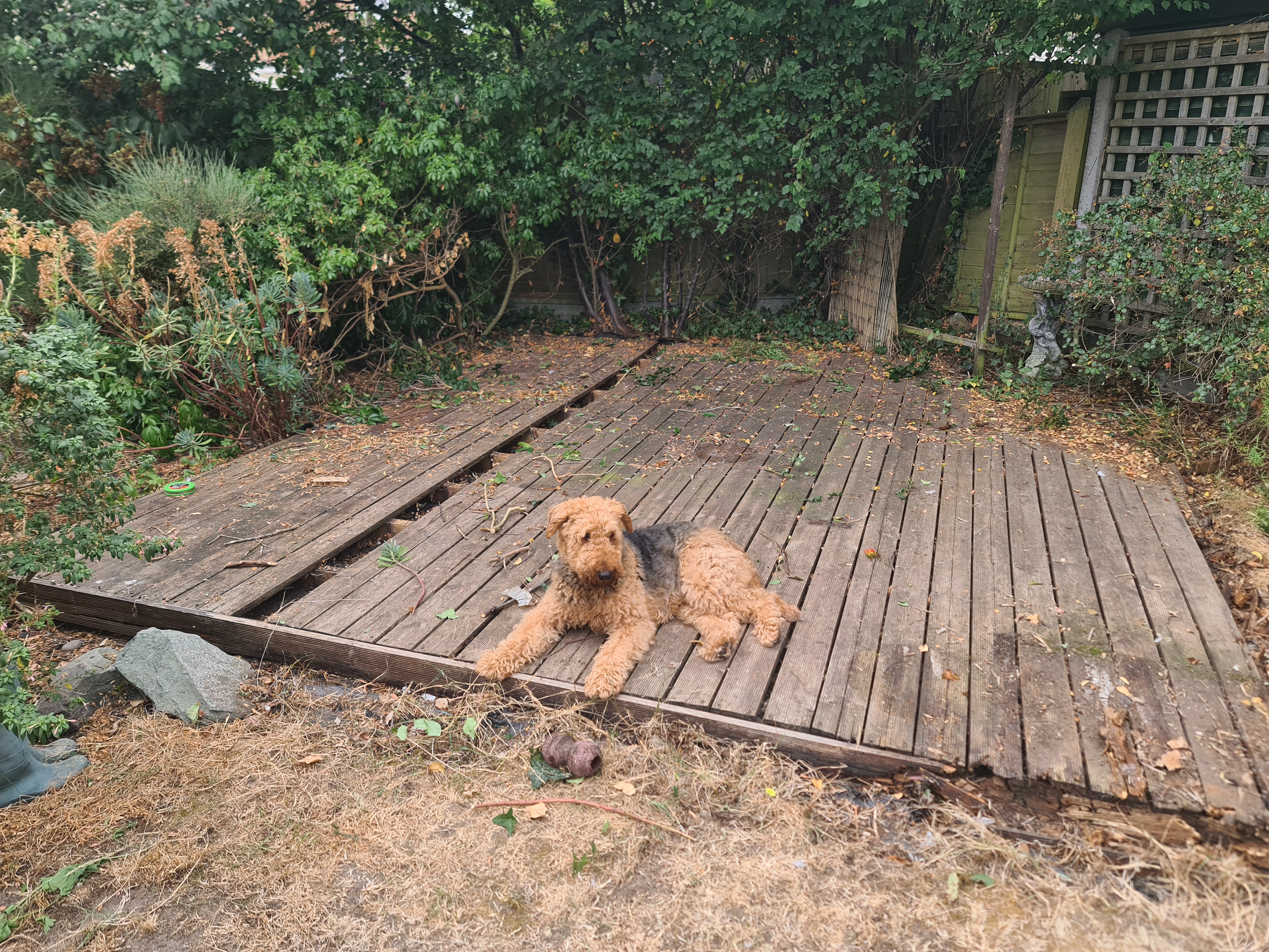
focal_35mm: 25
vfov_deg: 54.9
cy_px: 476
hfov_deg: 69.4
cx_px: 634
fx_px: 916
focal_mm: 7
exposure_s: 1/128
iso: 50
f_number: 1.8
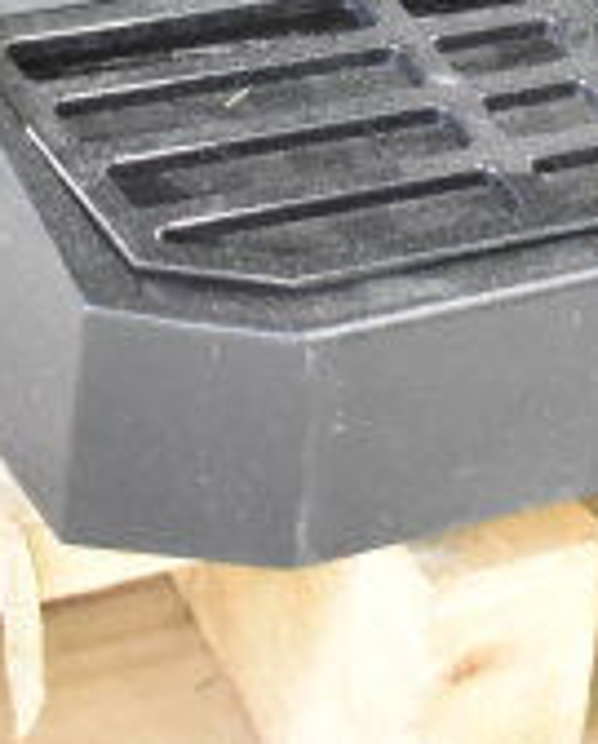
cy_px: -888
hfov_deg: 7.5
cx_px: 1121
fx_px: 4391
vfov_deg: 9.0
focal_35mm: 199
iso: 4500
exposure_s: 1/40
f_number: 4
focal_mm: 26
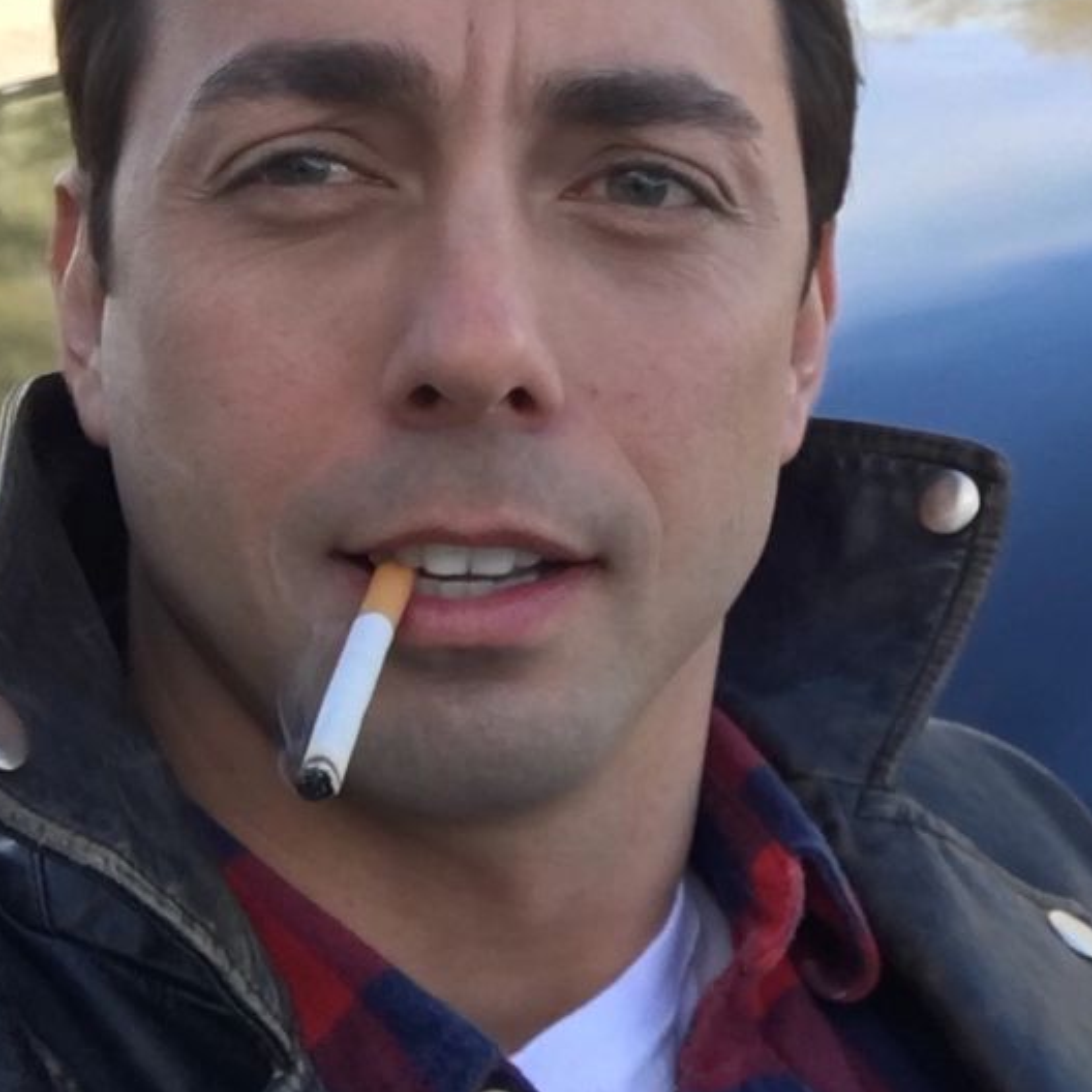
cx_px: 846
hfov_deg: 20.7
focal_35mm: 83
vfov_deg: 20.8
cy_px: 387
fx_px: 2962
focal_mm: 2.65
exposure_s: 1/323
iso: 32
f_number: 2.2
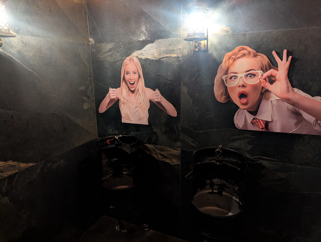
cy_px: 121
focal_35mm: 24
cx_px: 160
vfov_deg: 56.9
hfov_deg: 71.5
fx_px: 223
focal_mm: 6.81
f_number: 1.85
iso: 436
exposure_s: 1/25
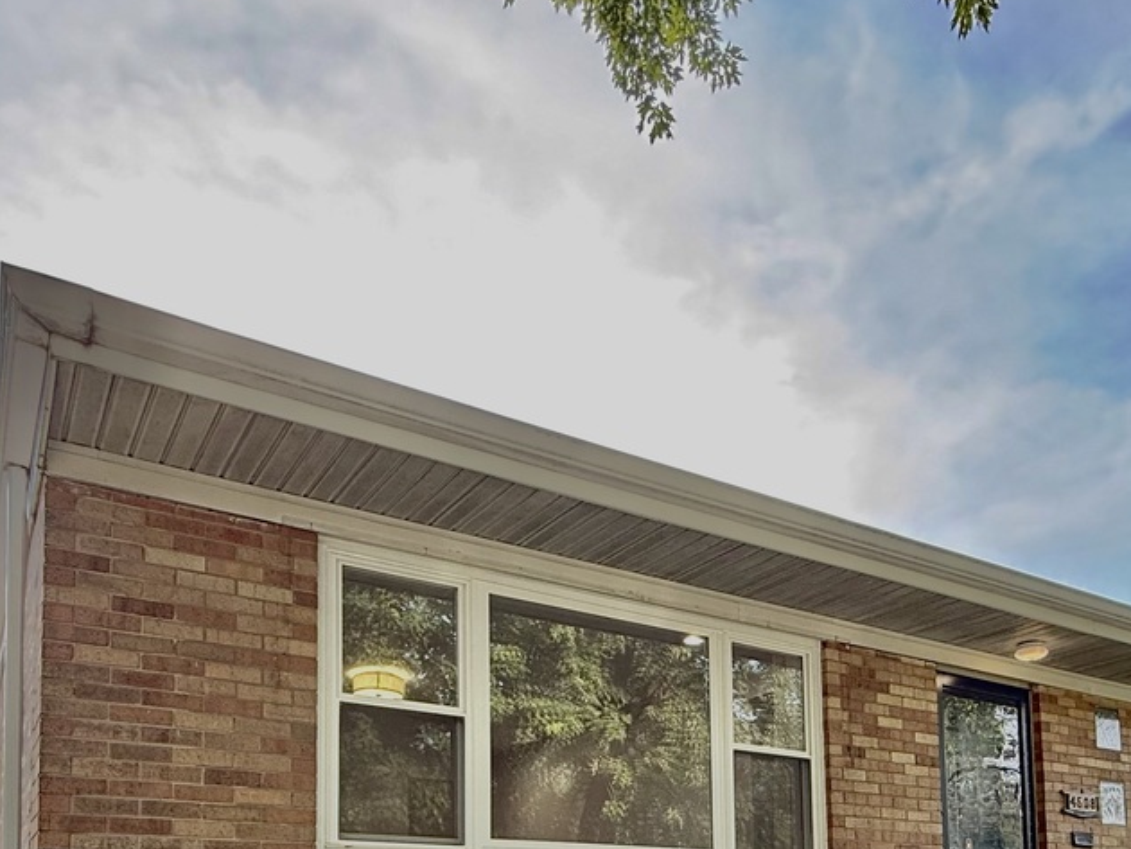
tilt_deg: +4.1
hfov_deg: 56.5
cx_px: 657
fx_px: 1046
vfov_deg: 38.4
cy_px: 878
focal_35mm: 32
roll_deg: +0.6
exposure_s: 1/155
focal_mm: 2.22
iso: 64
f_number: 2.2
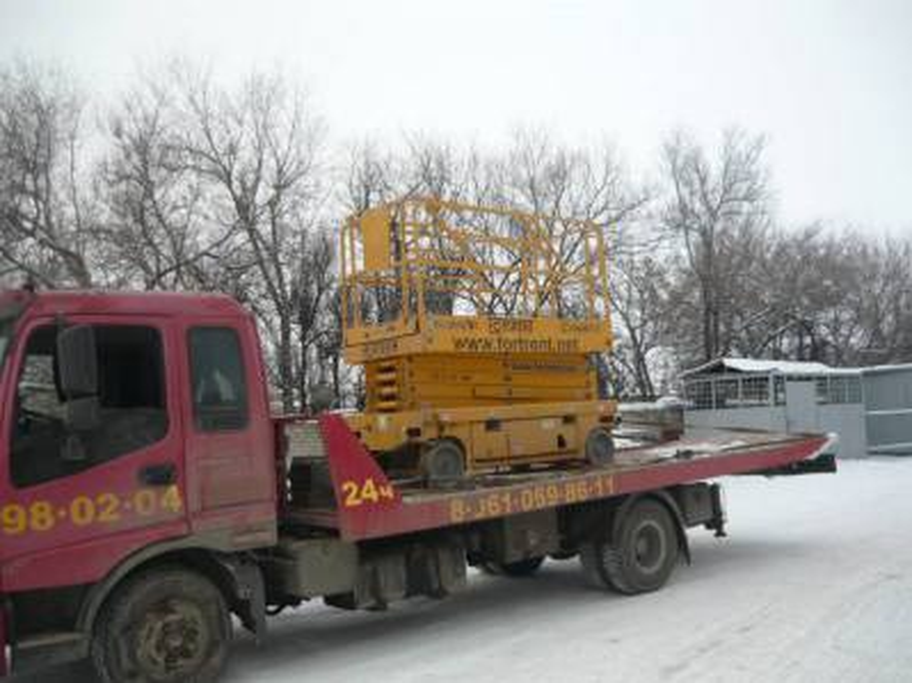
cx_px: 456
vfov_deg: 42.9
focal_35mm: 33
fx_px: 869
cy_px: 342
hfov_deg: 55.4
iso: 100
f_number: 8
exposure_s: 1/125
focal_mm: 5.5
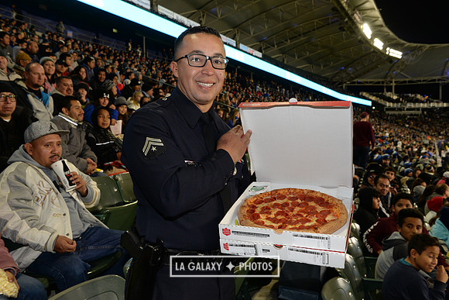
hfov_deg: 58.7
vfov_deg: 41.1
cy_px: 150
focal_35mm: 32
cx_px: 224
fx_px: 399
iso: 1250
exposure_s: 1/60
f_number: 8
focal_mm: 32
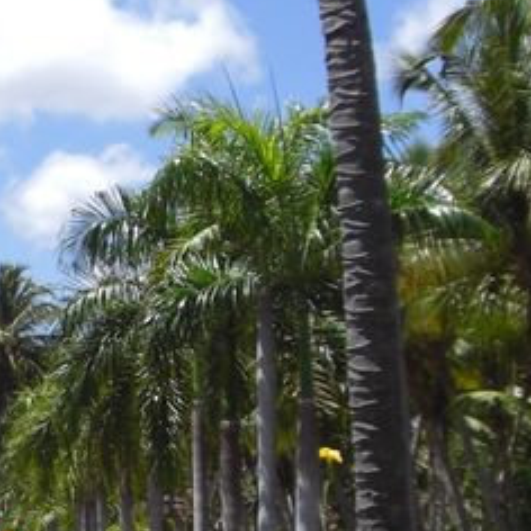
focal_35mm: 146
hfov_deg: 11.6
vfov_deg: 11.9
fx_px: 2534
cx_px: -184
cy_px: 360
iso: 64
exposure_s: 1/125
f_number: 8
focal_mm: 6.2
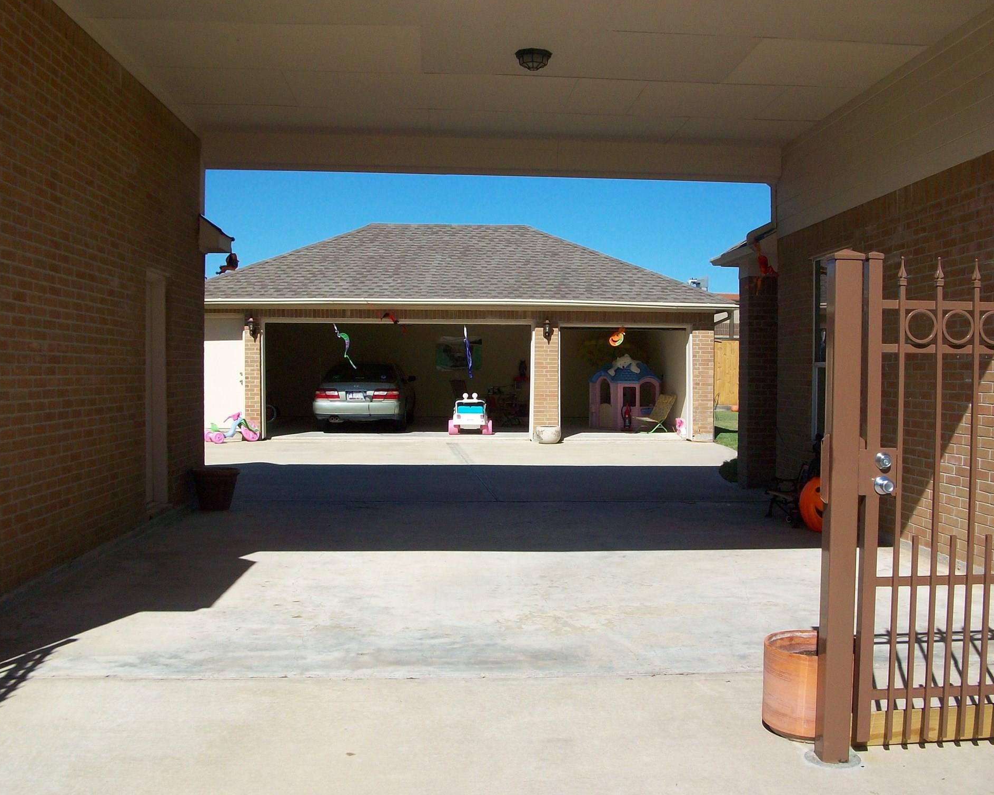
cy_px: 400
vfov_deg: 41.1
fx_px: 1059
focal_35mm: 36
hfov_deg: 50.3
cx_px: 506
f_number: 5.5
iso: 80
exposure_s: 1/537
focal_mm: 5.7
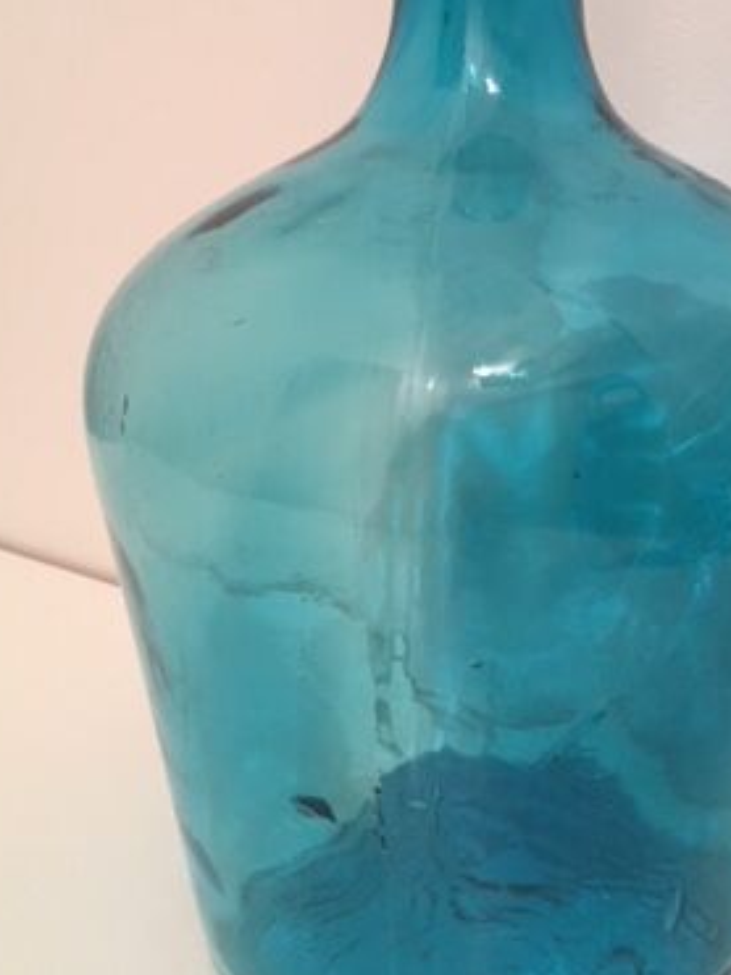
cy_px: 331
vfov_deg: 37.8
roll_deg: +0.2
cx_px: 507
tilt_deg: -7.9
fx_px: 1409
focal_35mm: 50
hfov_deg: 28.8
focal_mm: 4.15
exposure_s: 1/33
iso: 160
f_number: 2.2
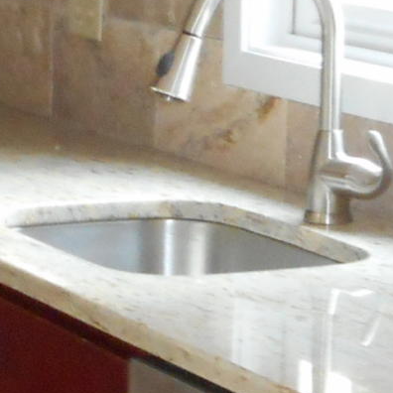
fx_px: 2492
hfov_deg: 8.8
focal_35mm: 194
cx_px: -163
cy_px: 62
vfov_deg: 9.0
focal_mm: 5.2
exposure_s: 1/25
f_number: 4
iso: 400
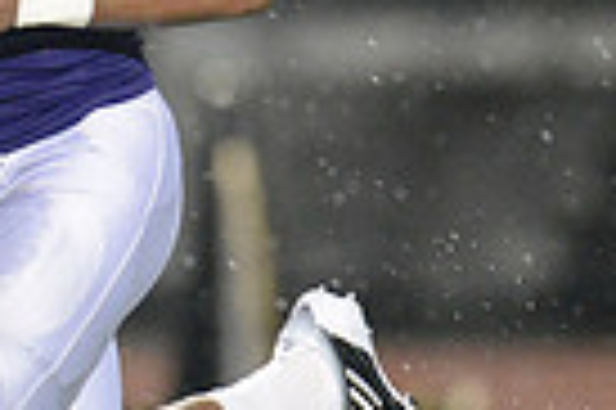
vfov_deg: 0.8
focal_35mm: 1692
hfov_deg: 1.2
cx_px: -225
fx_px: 28917
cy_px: 173
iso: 5000
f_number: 2.8
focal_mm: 400
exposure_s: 1/1000
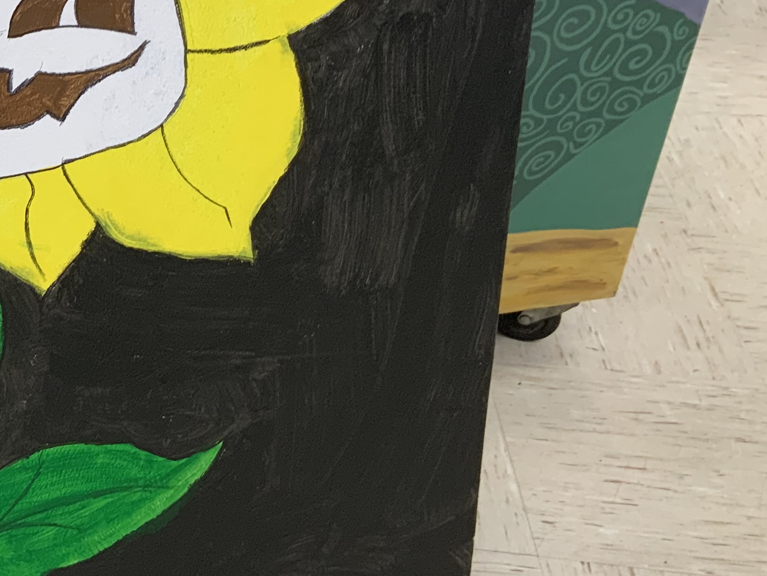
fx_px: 1573
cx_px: -93
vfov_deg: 20.6
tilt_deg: -33.3
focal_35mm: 71
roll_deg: +0.3
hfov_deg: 25.3
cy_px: 155
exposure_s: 1/60
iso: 32
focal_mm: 3
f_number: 1.8
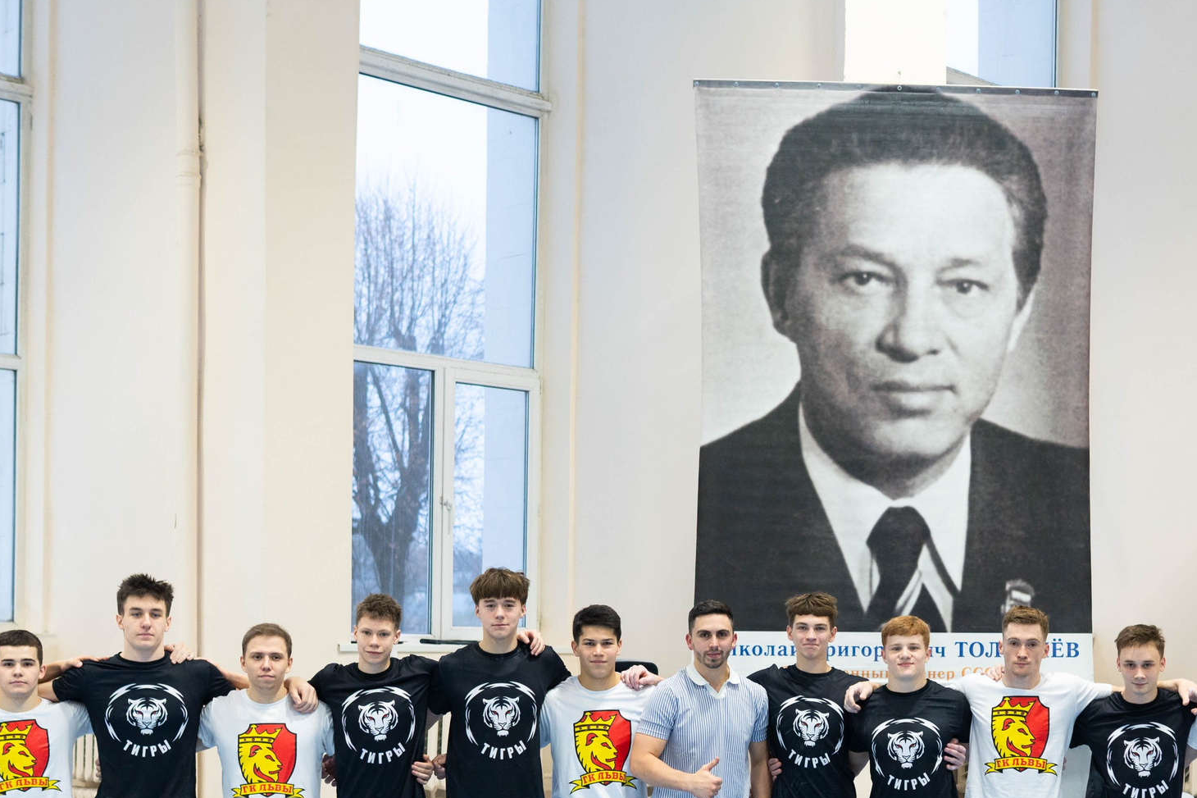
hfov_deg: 31.2
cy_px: 680
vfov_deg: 20.9
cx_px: 804
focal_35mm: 64
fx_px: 2128
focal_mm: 35
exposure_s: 1/640
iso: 800
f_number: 2.5
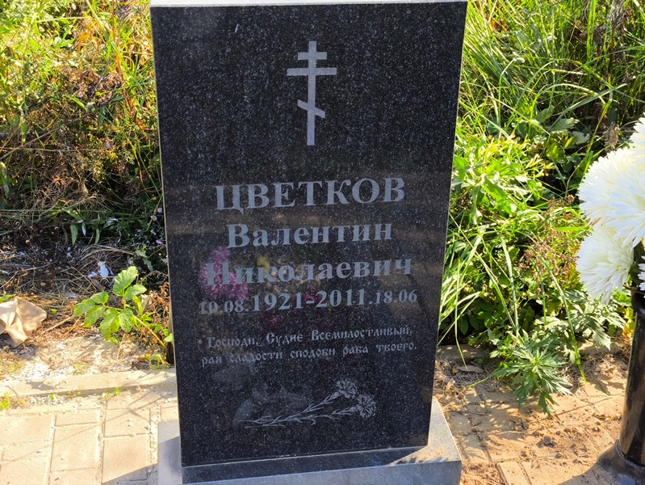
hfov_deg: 38.2
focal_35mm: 50
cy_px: 242
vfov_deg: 29.1
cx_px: 322
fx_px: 932
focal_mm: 4.71
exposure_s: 1/300
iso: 50
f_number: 1.7
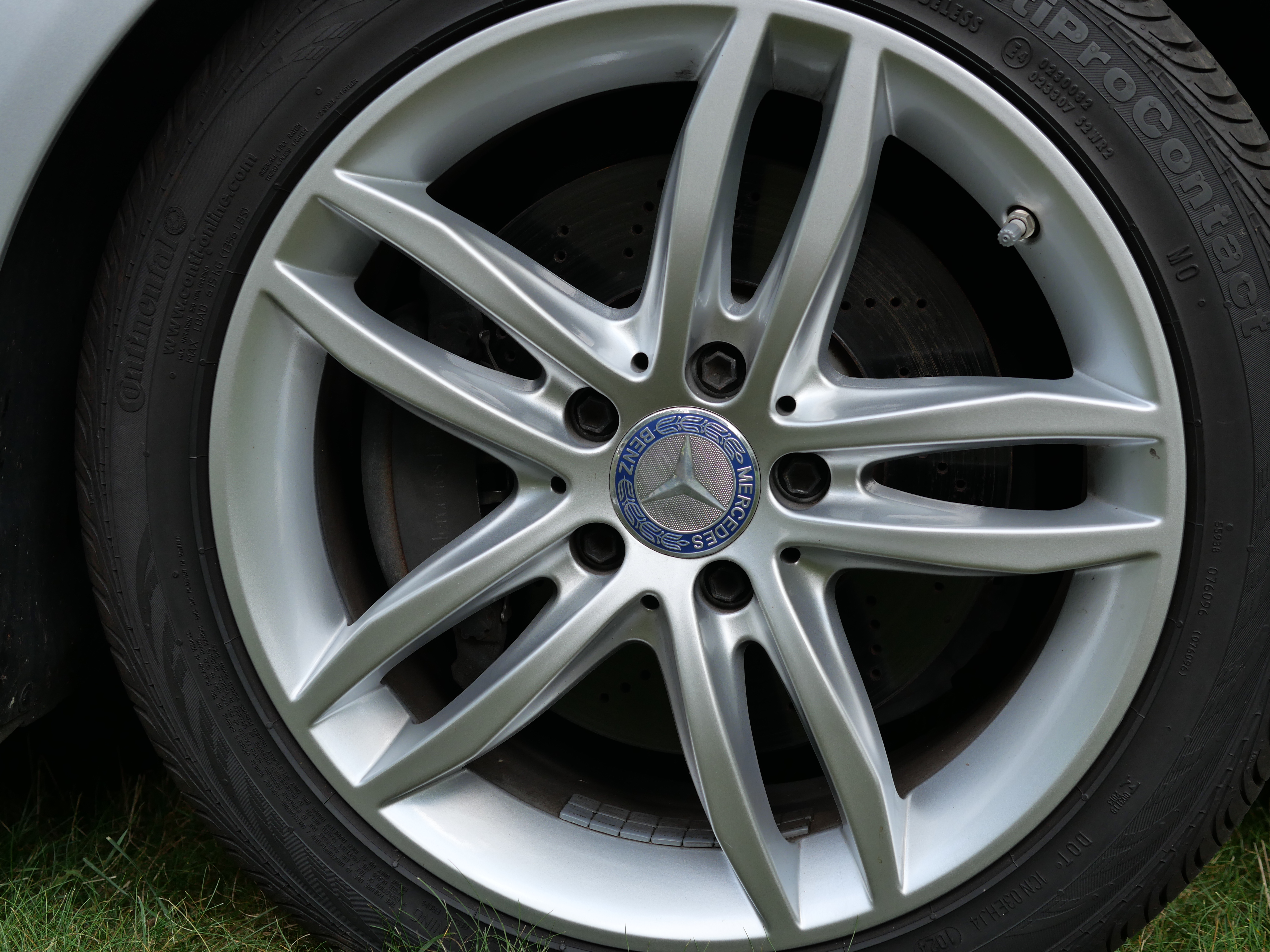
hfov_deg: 38.2
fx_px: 1834
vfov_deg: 29.1
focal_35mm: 50
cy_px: 476
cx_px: 635
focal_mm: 25
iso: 200
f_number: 3.2
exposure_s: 1/500
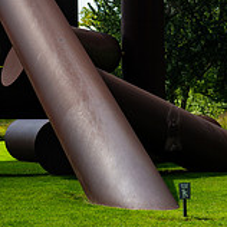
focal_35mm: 152
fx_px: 1128
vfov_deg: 11.5
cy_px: 81
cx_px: -40
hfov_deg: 11.3
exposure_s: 1/800
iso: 100
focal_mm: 45
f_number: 3.5
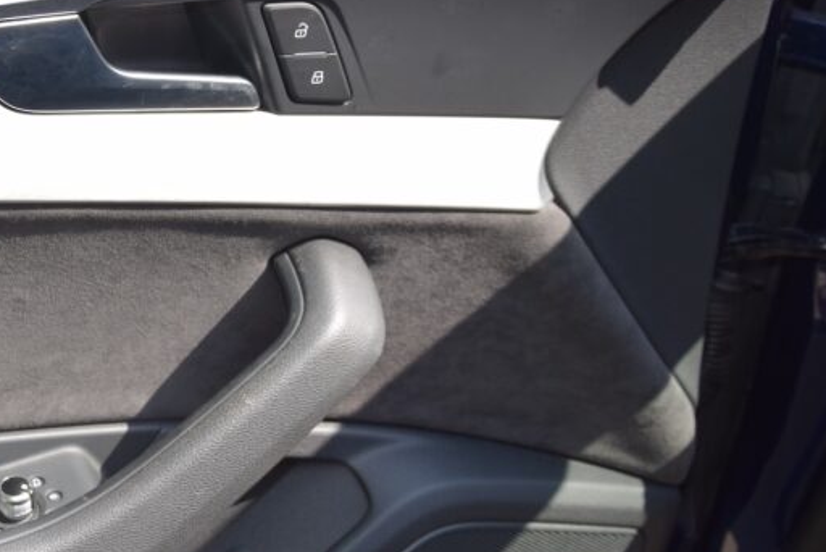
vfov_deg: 14.3
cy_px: 269
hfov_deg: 21.0
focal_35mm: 96
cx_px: 161
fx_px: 2204
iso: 100
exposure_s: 1/125
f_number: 5.6
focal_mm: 32
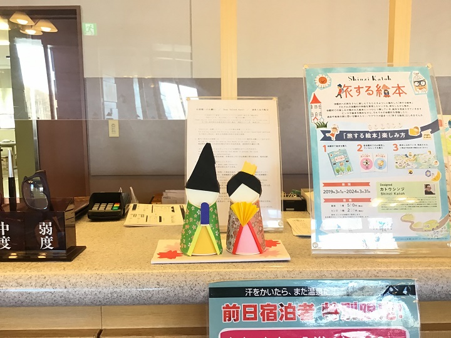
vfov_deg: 45.4
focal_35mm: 31
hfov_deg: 58.4
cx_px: 226
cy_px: 169
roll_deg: -1.5
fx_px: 404
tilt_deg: -8.3
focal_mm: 3.3
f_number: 2.4
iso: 80
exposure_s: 1/30
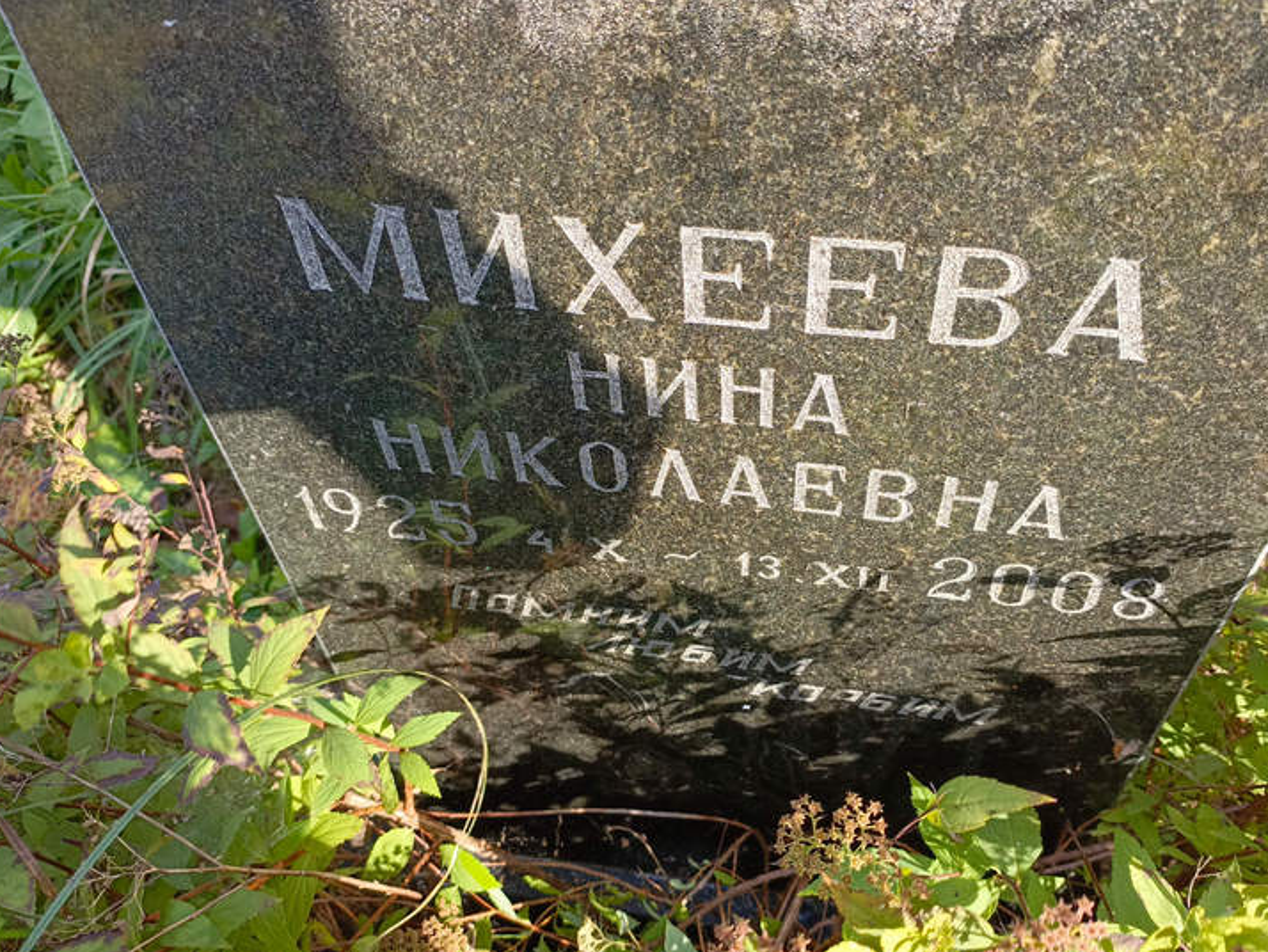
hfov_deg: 63.3
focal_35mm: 28
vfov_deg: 49.8
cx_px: 700
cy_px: 460
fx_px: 1026
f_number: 1.69
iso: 112
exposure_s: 1/267
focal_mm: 4.76
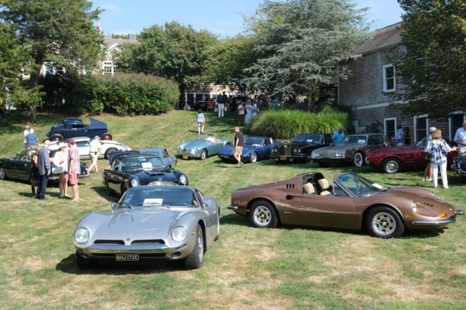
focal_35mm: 38
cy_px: 144
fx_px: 492
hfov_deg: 50.6
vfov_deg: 35.0
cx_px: 213
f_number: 4
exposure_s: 1/750
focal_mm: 22.3
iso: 200
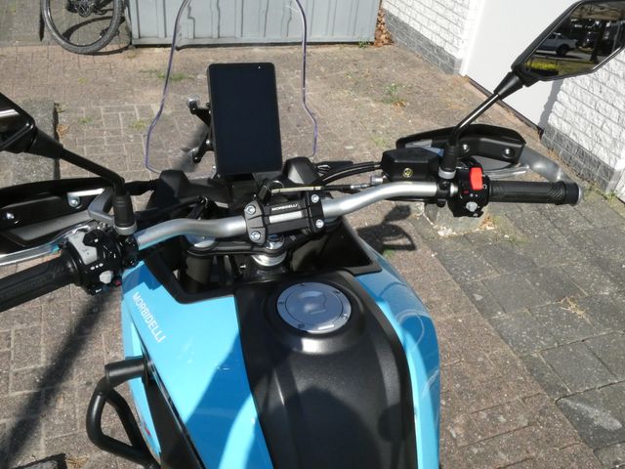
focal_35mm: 32
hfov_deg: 56.8
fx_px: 578
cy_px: 234
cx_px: 312
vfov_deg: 44.2
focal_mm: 5.8
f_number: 8
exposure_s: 1/2000
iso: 800
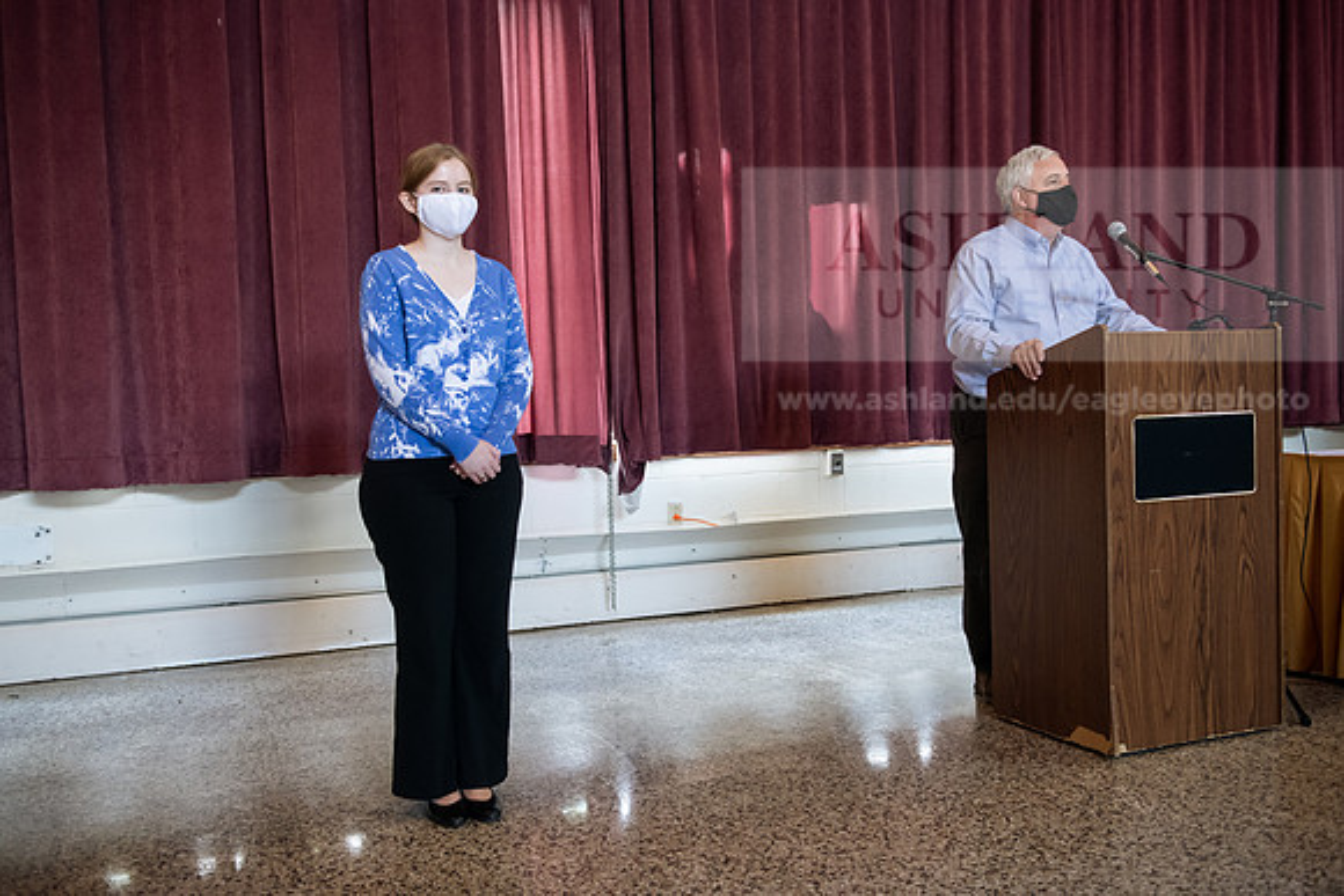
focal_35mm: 34
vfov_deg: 38.9
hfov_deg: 55.8
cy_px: 448
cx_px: 672
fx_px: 1270
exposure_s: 1/200
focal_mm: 34
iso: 2500
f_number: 3.5
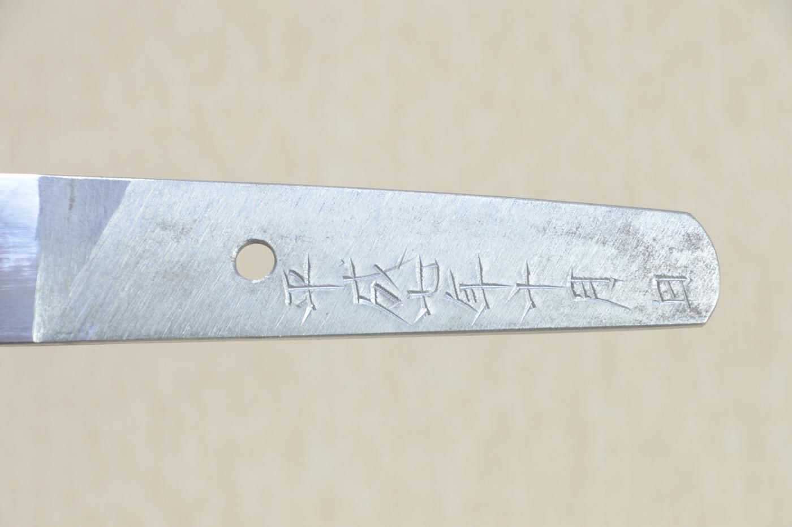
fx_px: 3693
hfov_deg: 12.2
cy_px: 264
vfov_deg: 8.2
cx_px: 396
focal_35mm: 168
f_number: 11
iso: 400
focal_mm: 112
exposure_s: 1/1.6
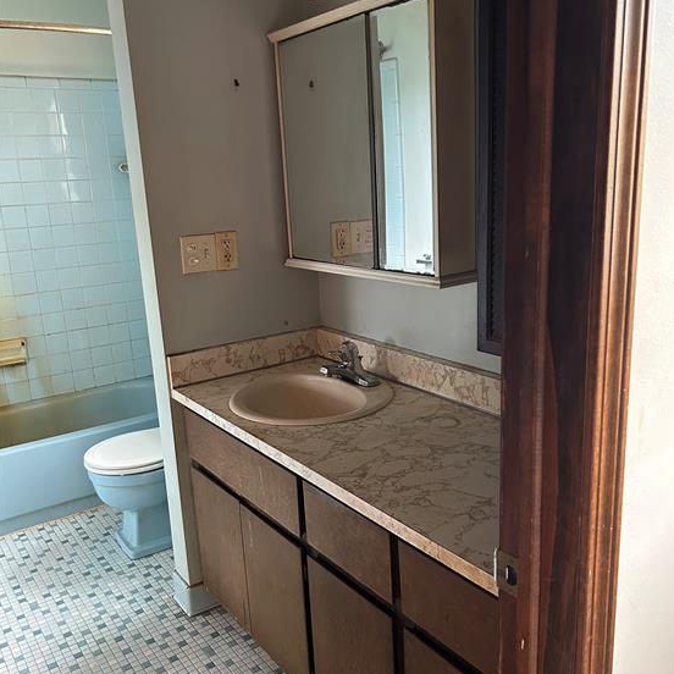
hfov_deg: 51.1
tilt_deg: -15.8
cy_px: 349
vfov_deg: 51.1
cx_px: 347
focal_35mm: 32
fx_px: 705
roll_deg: +0.6
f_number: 1.5
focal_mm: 5.7
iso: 400
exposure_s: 1/40
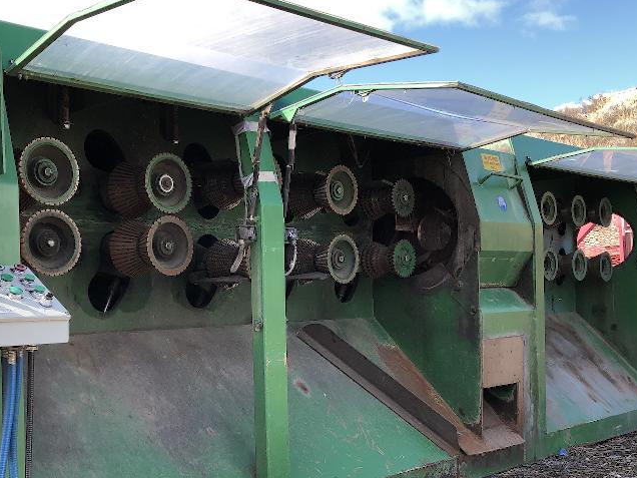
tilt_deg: +1.2
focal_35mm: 44
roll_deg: -0.5
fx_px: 810
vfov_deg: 32.7
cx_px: 206
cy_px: 310
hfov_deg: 42.3
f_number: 1.8
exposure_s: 1/510
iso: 20
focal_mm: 3.99
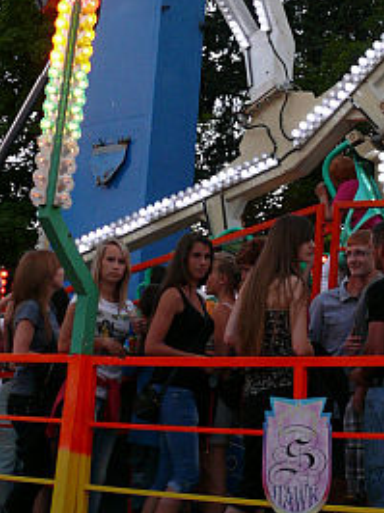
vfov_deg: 23.4
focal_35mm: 79
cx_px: 293
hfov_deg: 18.5
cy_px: -33
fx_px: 1170
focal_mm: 7.4
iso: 100
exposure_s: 1/40
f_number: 2.8
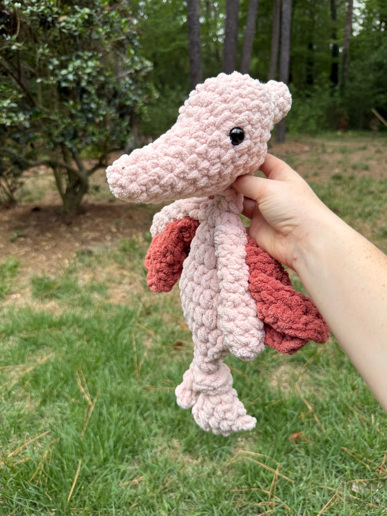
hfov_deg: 56.8
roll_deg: -0.1
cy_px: 258
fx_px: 358
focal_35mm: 24
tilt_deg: -18.0
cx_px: 194
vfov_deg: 71.6
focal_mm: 6.76
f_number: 1.78
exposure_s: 1/1410
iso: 80
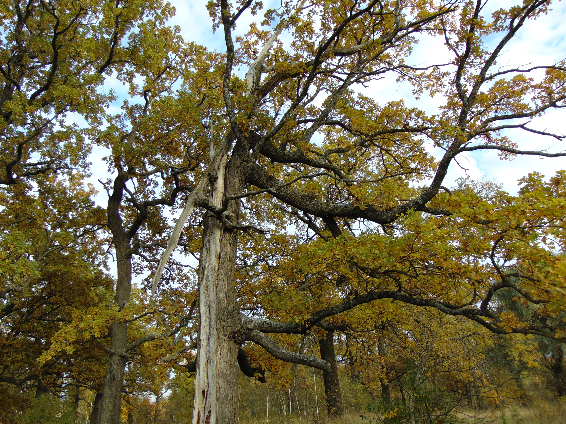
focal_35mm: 25
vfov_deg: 54.9
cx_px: 283
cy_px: 212
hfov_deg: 69.4
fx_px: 409
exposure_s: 1/250
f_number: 3
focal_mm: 4.5
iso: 80
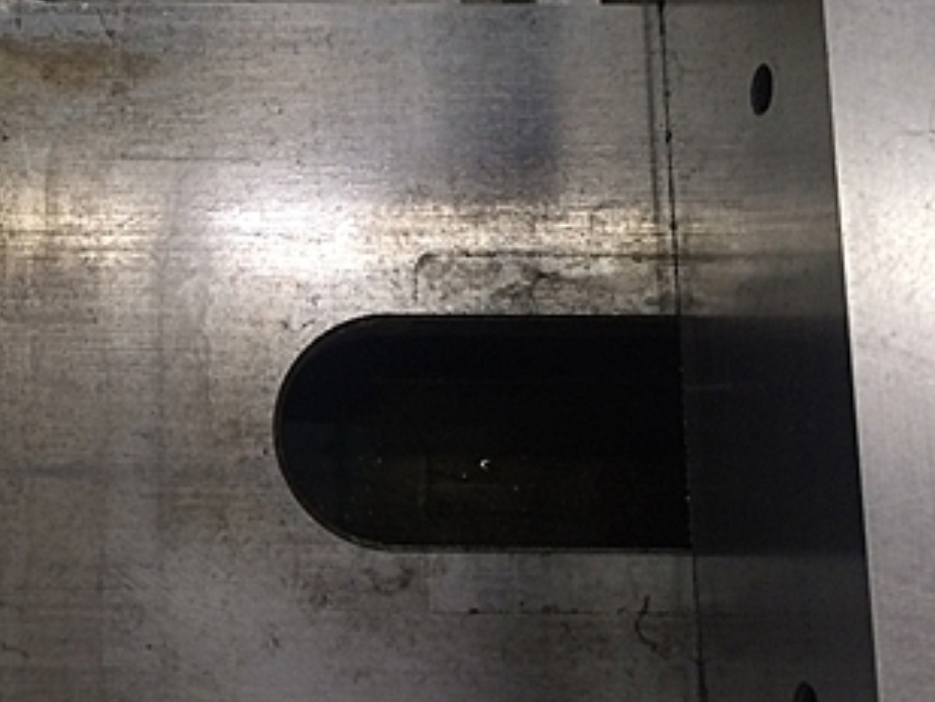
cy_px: 412
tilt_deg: -80.4
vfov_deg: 24.4
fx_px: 1621
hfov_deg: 30.5
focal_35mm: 60
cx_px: 57
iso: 64
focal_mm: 4.15
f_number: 2.2
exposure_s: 1/30
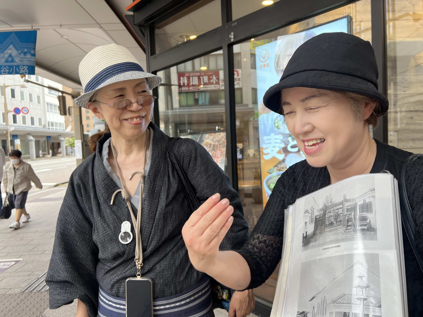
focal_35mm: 26
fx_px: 318
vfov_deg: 53.1
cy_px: 158
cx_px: 212
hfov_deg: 67.3
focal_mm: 5.7
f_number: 1.5
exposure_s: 1/121
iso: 40
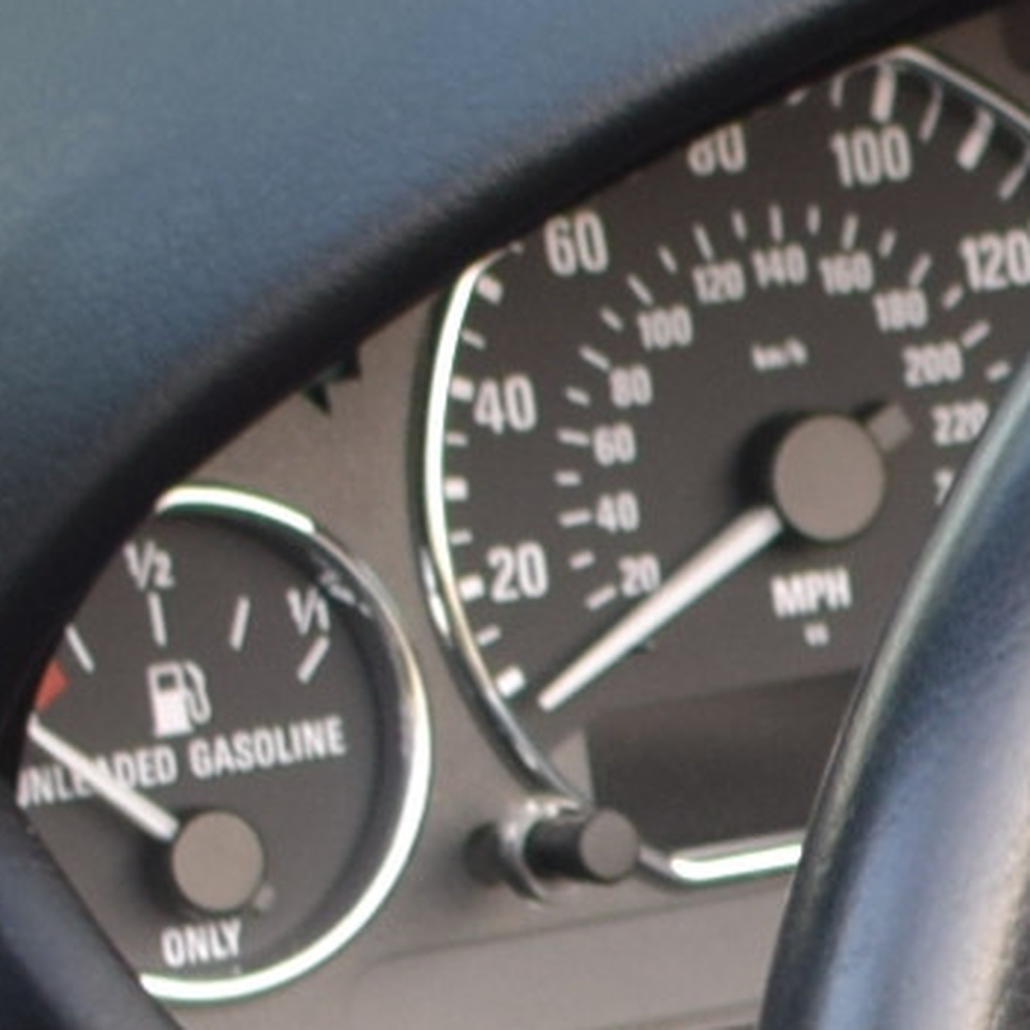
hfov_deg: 4.5
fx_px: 12813
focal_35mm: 381
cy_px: 1491
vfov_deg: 4.6
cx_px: 2562
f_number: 4
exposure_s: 1/60
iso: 500
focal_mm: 35
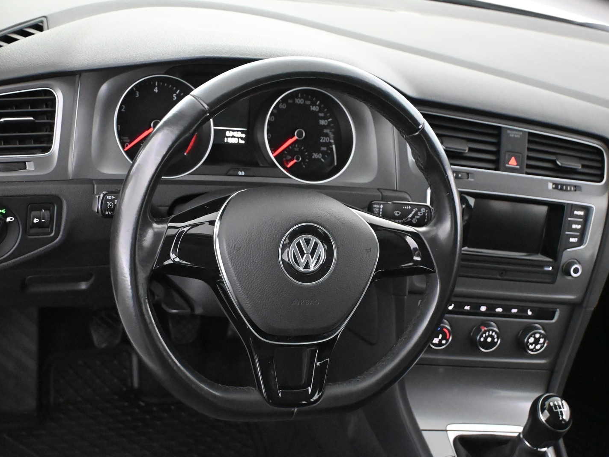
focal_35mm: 46
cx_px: 295
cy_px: 228
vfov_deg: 31.5
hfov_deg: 41.2
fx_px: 809
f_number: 4.5
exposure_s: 1/60
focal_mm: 28
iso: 11400
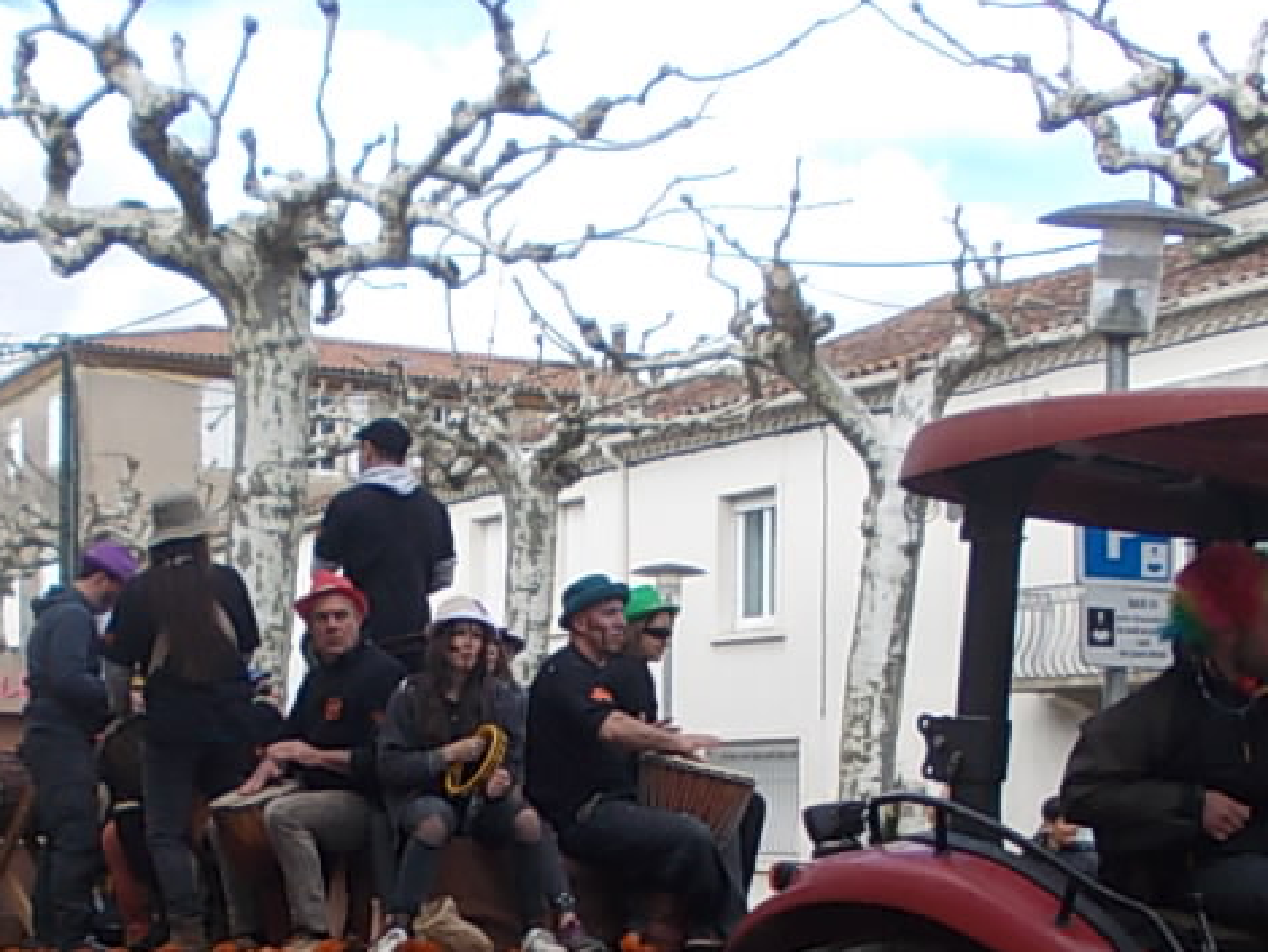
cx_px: 451
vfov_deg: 23.4
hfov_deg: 31.5
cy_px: 871
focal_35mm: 61
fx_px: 2236
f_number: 5.4
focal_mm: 4
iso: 80
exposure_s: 1/125
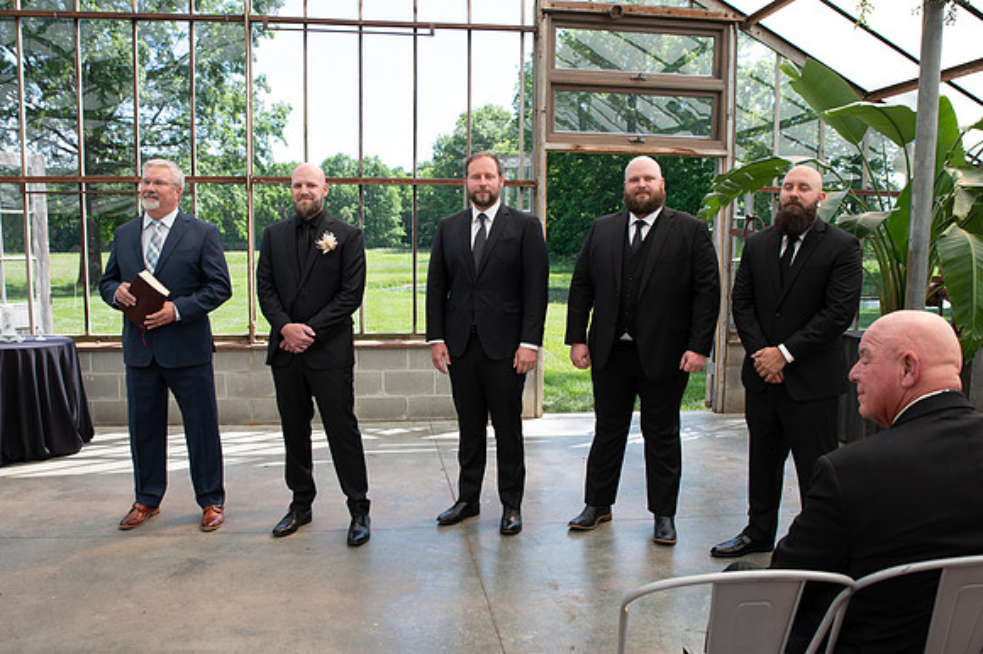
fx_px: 797
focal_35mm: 29
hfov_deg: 63.3
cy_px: 353
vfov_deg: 44.6
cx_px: 483
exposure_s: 1/200
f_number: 5
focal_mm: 24
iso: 160
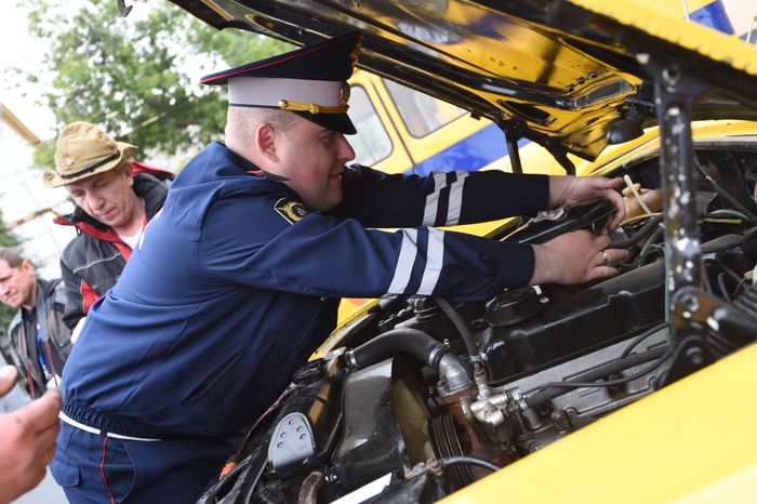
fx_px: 736
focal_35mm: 35
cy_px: 252
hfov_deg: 54.5
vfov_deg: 37.8
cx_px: 378
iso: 800
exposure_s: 1/200
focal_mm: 35
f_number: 4
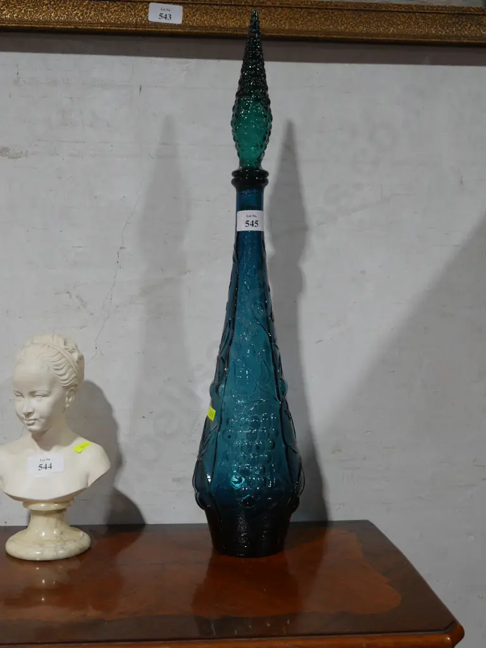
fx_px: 786
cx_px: 243
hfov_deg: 34.3
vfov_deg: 44.8
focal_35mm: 42
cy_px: 324
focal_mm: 21
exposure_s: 1/60
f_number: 5
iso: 500
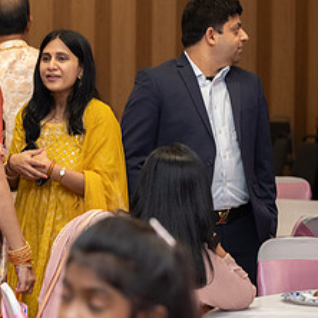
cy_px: 81
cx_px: -74
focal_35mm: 159
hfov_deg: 10.8
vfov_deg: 11.0
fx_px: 1653
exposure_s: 1/160
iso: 1000
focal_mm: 70
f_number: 3.5
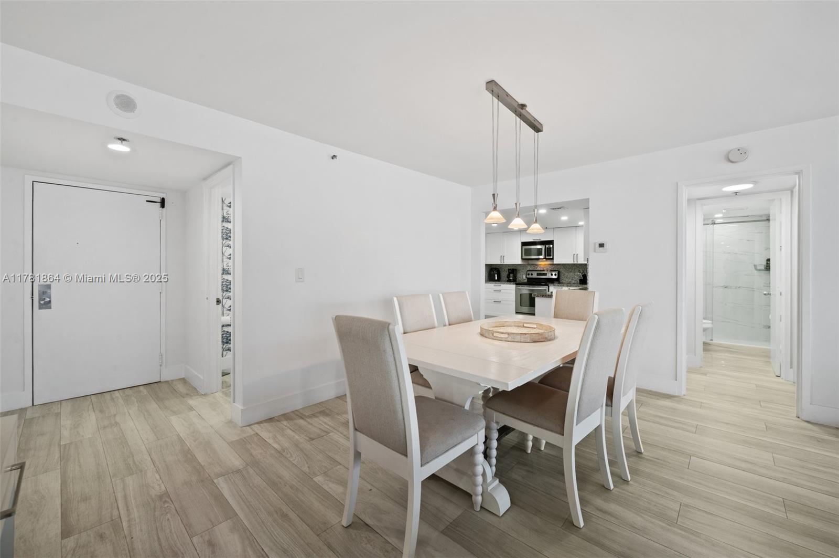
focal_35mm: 14
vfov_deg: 81.1
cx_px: 420
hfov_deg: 104.3
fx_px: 326
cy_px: 279
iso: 200
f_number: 8
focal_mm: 14
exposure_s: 1/2.5
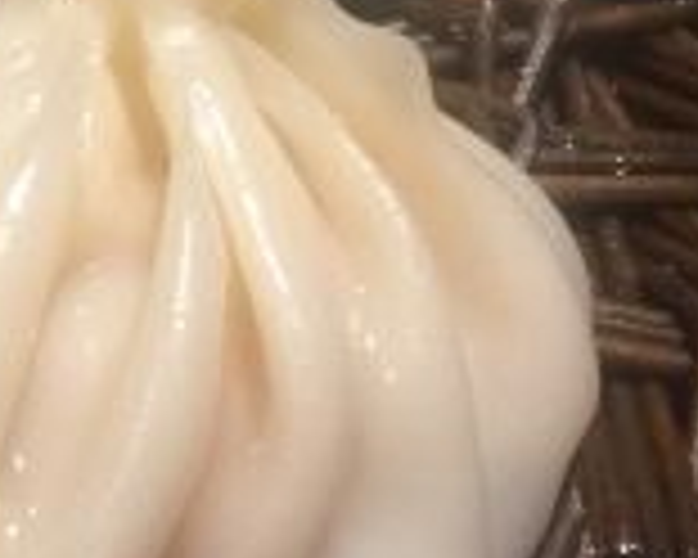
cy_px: 34
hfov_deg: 14.0
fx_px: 2644
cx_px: -365
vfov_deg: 12.0
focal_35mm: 128
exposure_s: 1/33
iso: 64
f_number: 2.2
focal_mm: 4.15
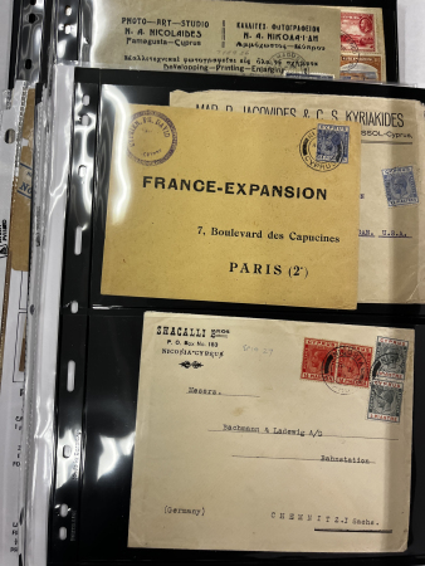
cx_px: 212
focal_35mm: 26
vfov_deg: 67.3
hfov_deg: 53.1
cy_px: 283
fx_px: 425
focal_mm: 5.1
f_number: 1.6
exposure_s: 1/100
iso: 80
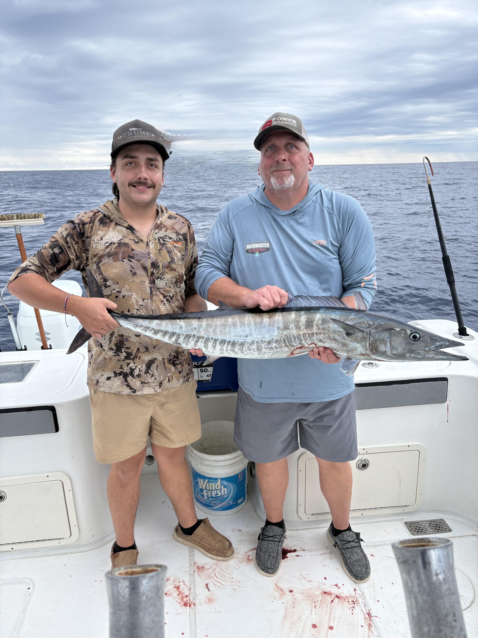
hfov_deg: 53.1
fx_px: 479
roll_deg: +2.0
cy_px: 319
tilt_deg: -17.6
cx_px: 239
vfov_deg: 67.3
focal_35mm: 26
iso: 50
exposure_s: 1/539
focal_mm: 5.96
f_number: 1.6
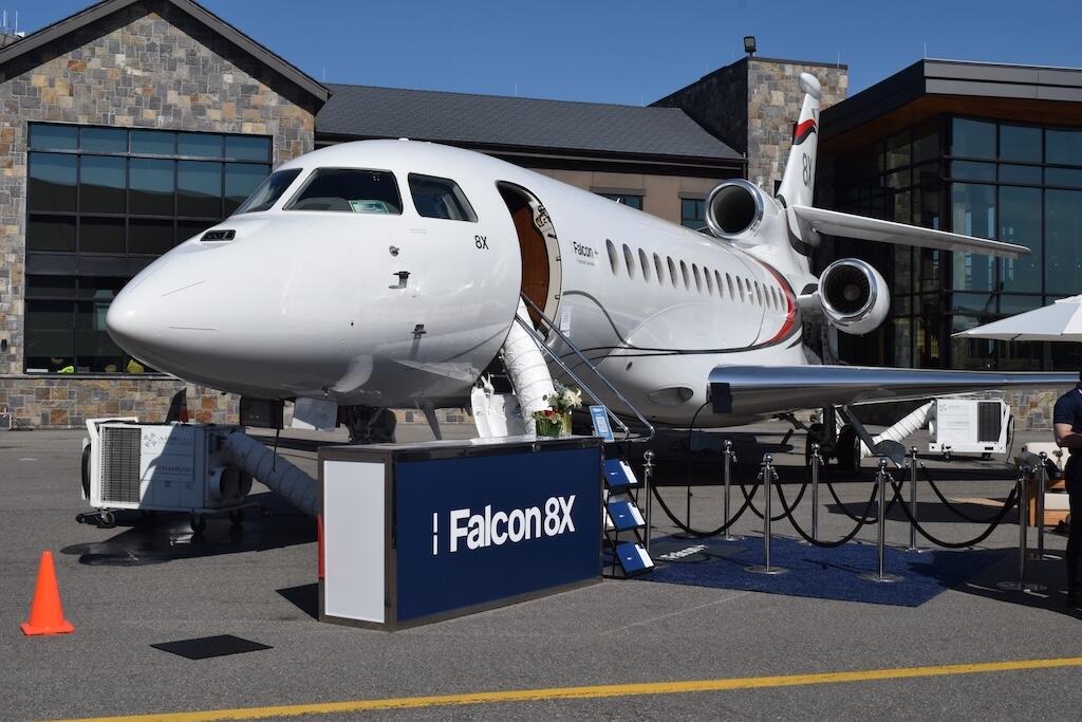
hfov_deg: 43.6
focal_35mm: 45
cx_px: 541
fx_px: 1353
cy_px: 361
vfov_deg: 29.9
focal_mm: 30
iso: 800
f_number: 18
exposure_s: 1/1250
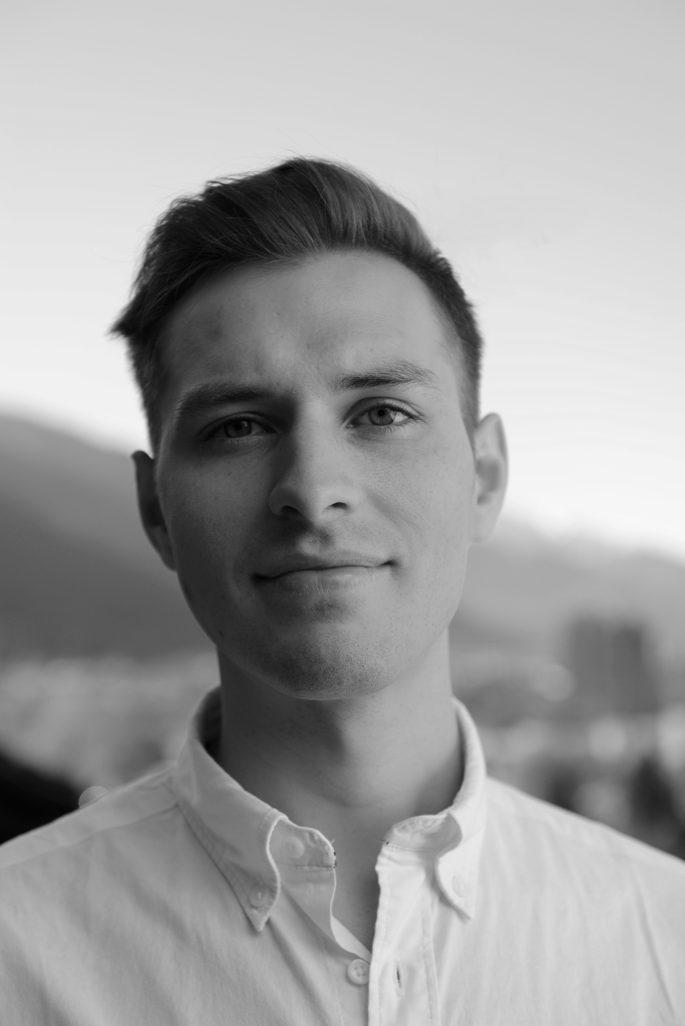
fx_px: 1568
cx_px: 342
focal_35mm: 55
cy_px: 513
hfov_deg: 24.6
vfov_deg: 36.2
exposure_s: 1/320
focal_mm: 55
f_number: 4
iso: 100
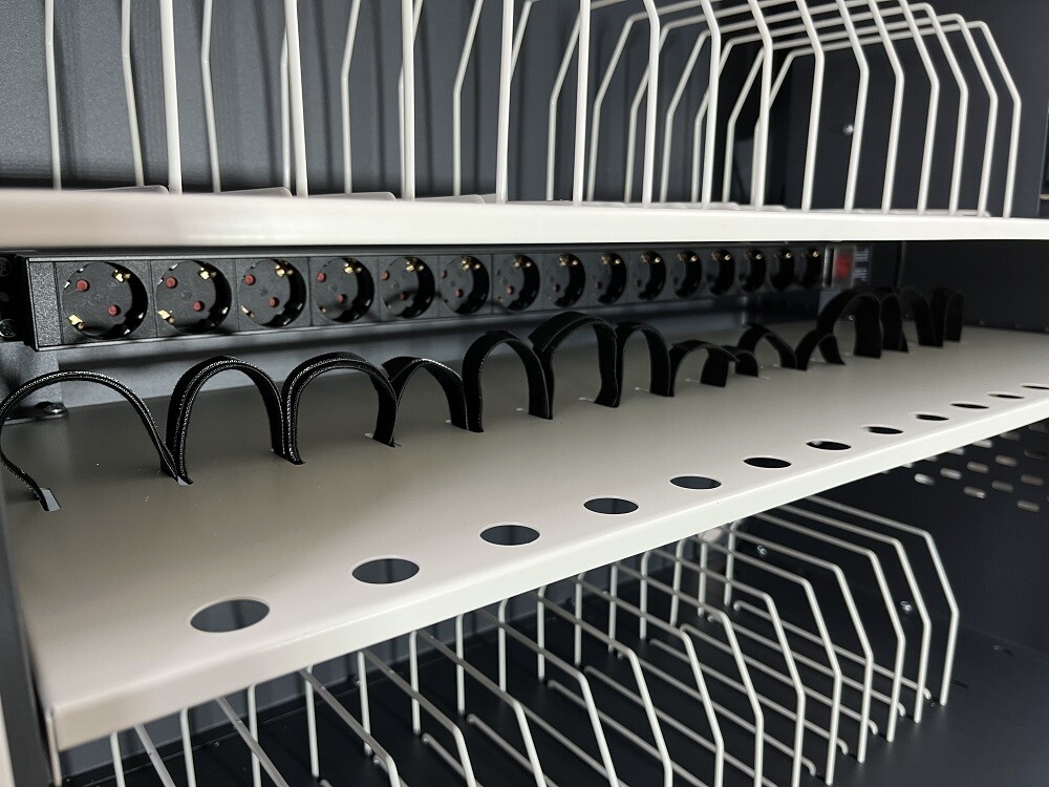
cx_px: 524
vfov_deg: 53.1
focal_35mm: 26
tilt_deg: -12.1
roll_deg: +0.5
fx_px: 788
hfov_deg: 67.3
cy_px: 394
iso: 80
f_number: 1.6
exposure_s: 1/50
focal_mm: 5.1
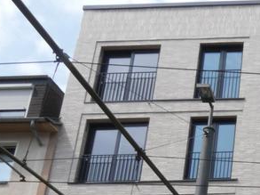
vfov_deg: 19.3
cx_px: 356
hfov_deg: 23.8
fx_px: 525
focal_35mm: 70
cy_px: 255
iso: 80
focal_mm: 3.6
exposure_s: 1/160
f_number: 8
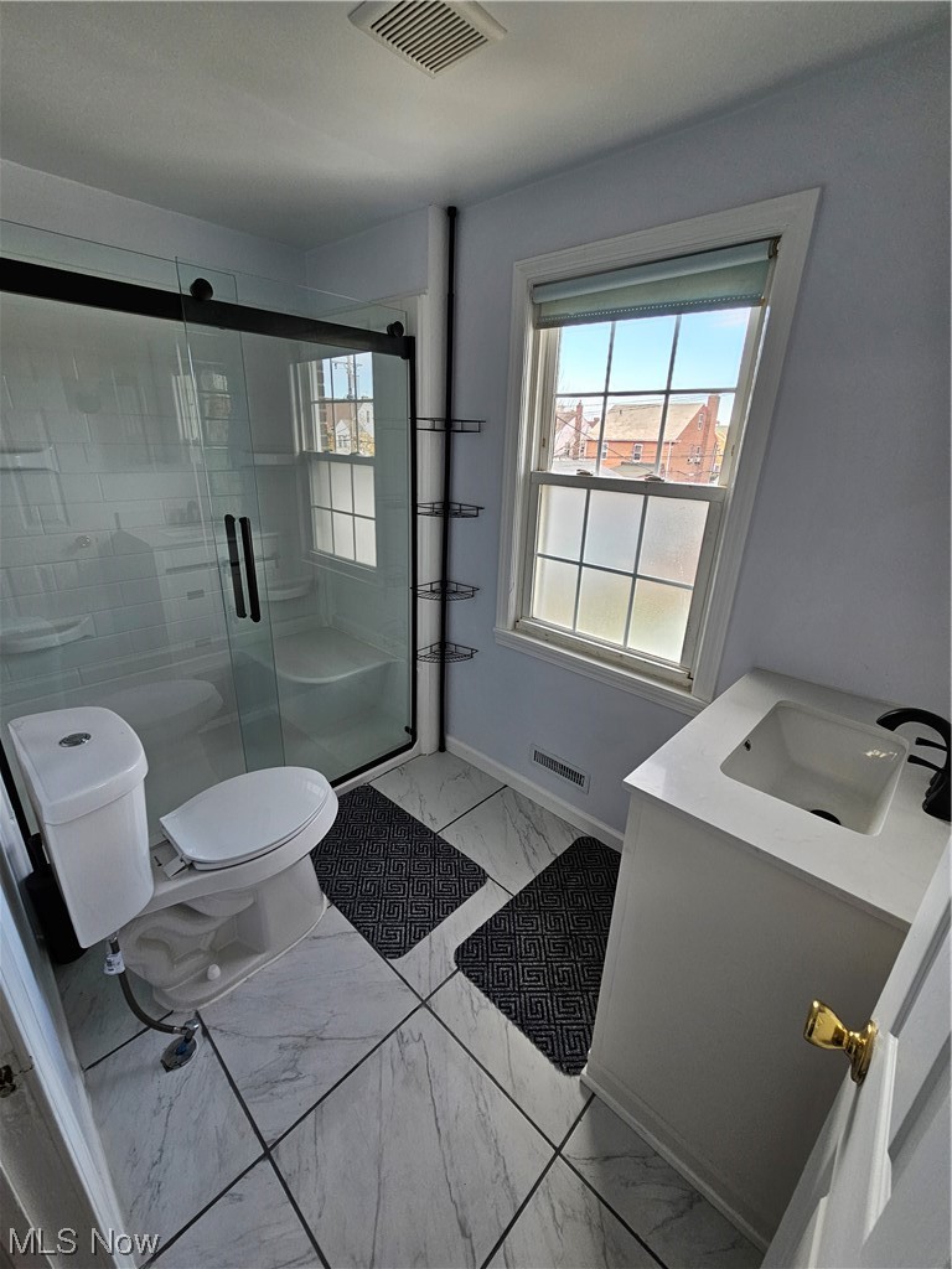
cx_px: 476
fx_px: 477
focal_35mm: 13
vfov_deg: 106.2
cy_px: 634
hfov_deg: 89.9
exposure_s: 1/207
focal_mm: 2.2
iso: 125
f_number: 2.2
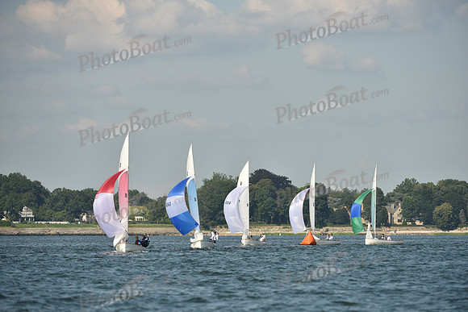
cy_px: 156
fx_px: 3771
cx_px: 234
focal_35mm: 290
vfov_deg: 4.7
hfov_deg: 7.1
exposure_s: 1/2000
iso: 250
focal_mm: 290
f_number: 5.6
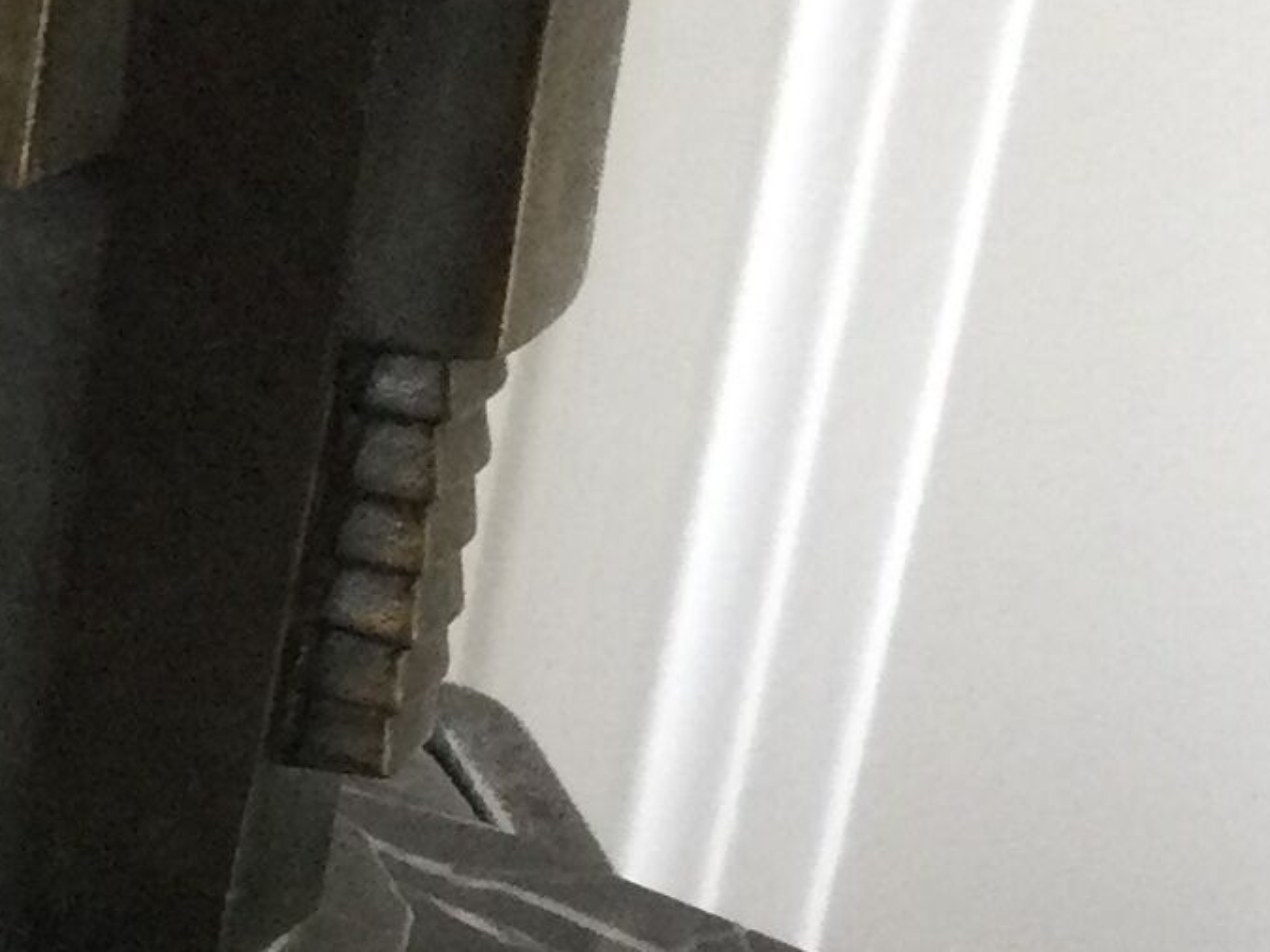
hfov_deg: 11.7
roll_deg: -0.5
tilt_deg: -31.2
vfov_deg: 9.8
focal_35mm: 150
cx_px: -1308
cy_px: 926
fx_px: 5502
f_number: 2.4
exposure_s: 1/33
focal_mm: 3.3
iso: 100
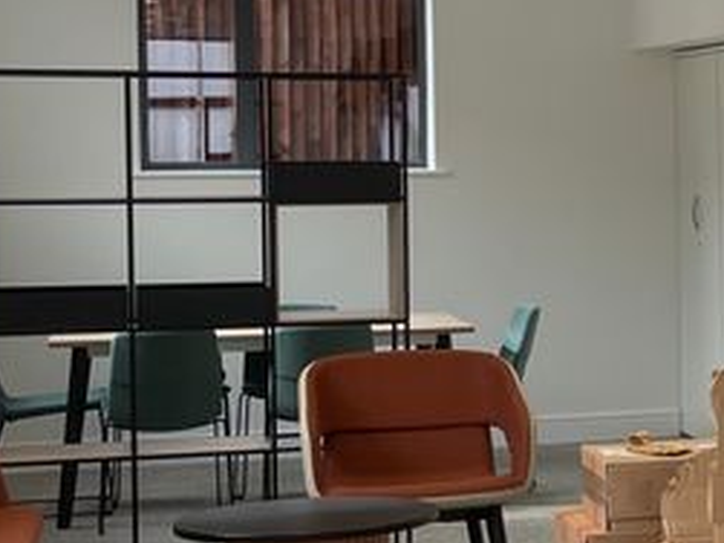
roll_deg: +0.3
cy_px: 247
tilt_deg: -3.2
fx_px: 2404
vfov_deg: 12.9
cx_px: 1252
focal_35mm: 115
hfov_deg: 15.1
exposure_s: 1/129
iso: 32
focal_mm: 4.2
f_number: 1.6
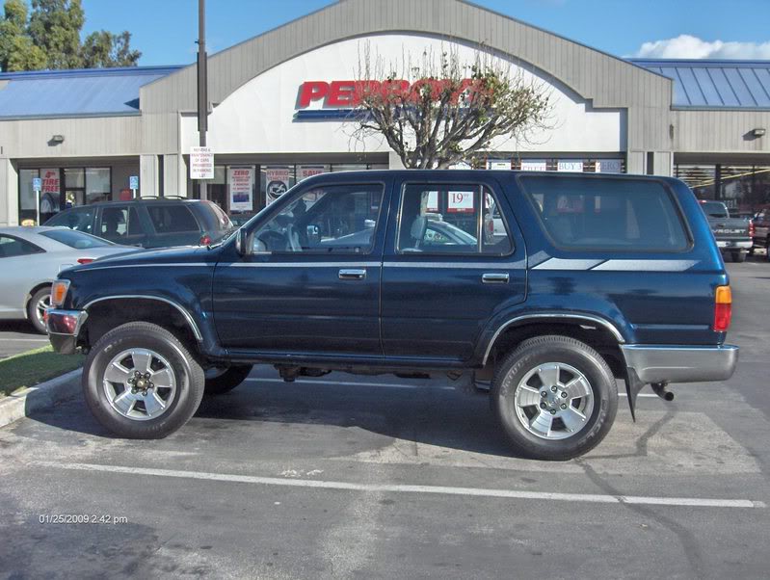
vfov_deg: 36.9
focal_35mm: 39
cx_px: 385
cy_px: 290
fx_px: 869
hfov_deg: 47.8
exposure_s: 1/787
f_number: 4.8
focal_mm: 8
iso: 100
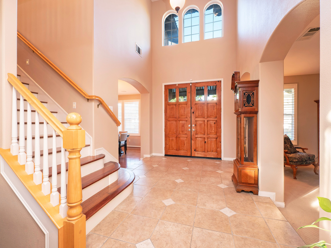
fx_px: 143
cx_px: 166
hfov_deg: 98.2
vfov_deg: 81.7
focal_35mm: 15
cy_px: 124
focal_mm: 7
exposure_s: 1/5
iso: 400
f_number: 8
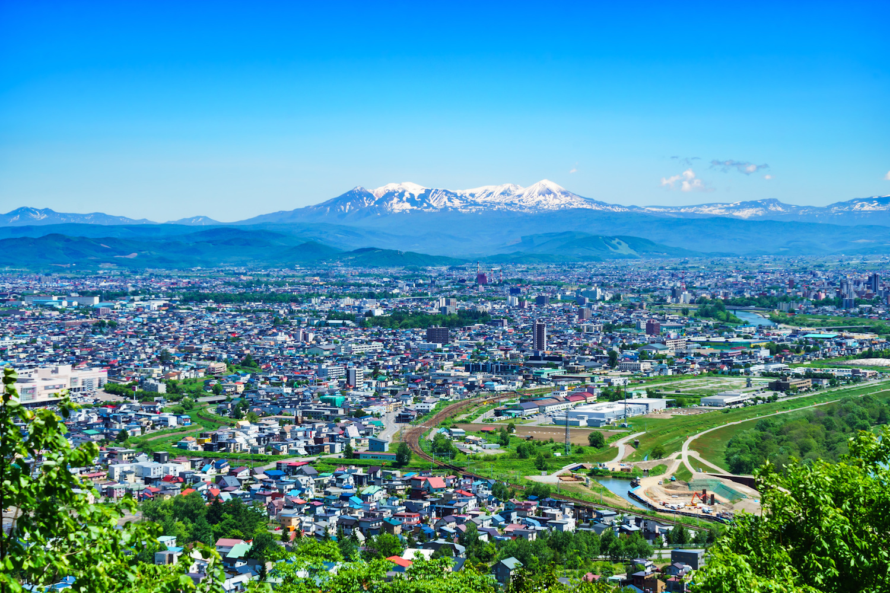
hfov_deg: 28.8
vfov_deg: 19.5
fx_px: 1730
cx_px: 445
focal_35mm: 70
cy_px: 296
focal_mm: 70
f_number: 11
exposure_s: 1/250
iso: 100
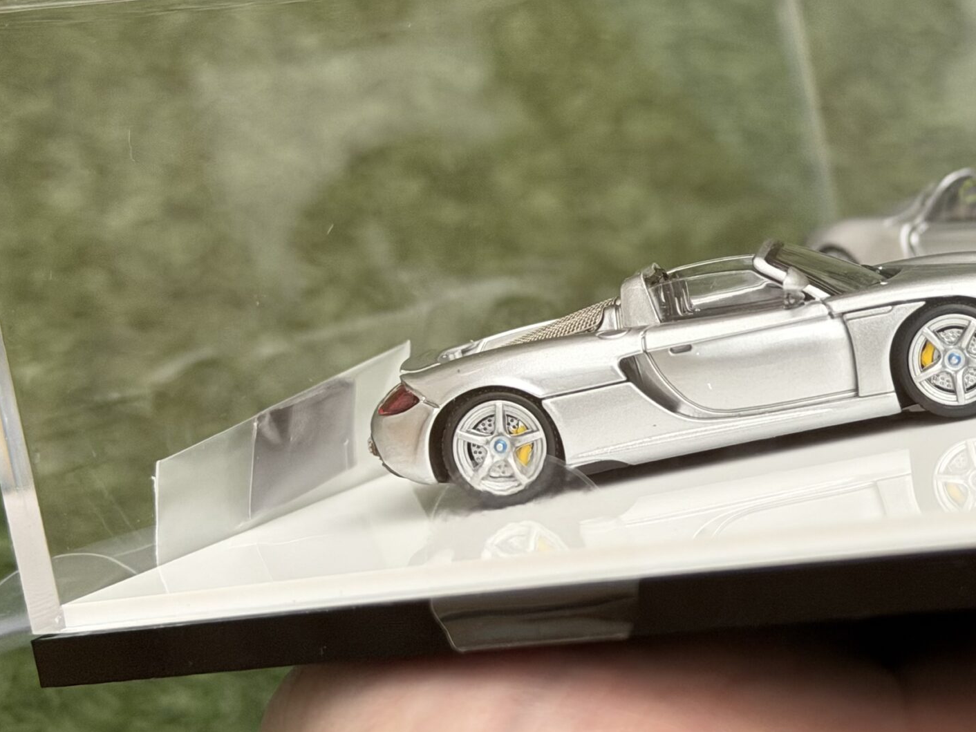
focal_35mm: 87
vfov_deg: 16.9
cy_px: 264
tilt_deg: -56.1
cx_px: 671
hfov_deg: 22.4
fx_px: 2453
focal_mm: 6.76
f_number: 1.78
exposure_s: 1/57
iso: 250
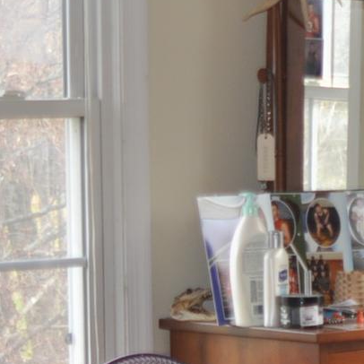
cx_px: 730
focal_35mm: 180
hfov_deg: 9.1
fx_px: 2141
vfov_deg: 9.6
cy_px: 384
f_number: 2.8
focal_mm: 28
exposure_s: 1/80
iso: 200
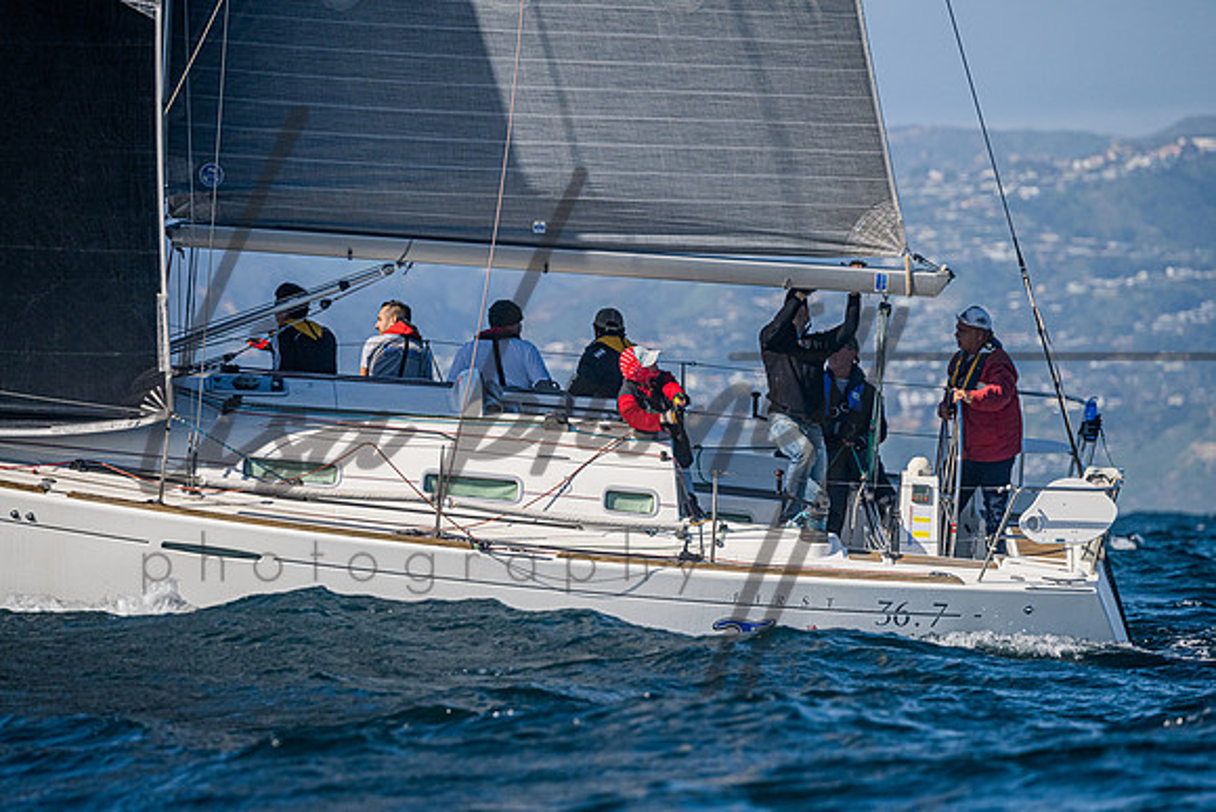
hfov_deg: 5.5
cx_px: 610
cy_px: 490
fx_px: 12708
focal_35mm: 376
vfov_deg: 3.7
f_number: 6.3
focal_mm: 310
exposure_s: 1/6400
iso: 400
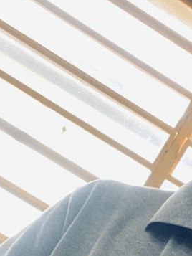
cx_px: 158
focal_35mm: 86
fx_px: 636
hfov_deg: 17.0
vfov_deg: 21.9
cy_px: 260
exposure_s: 1/60
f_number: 2.2
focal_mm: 2.71
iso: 125
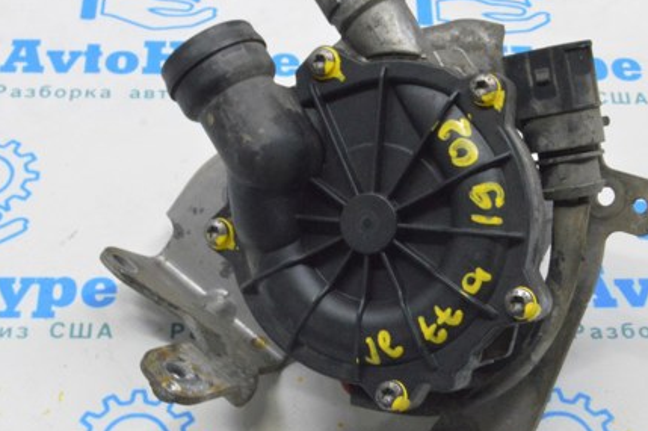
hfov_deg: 23.9
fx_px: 1528
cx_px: 361
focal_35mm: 85
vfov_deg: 16.0
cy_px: 238
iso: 6400
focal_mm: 38
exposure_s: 1/20
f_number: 20
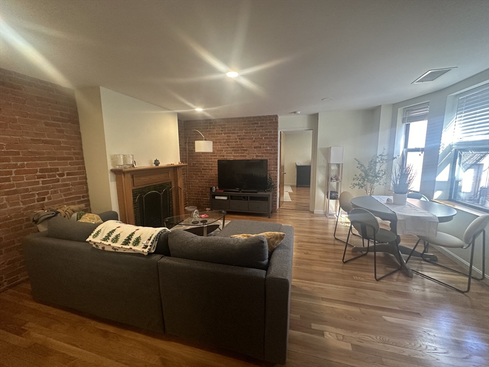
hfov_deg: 102.1
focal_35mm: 14
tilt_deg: -7.4
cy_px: 184
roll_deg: +0.6
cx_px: 244
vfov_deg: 85.7
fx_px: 198
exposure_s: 1/120
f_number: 2.2
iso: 200
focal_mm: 2.22
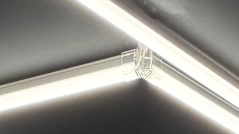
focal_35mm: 105
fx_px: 665
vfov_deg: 7.3
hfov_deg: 20.2
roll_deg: +1.1
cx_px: 181
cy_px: 575
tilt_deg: -3.2
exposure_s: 1/120
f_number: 2.2
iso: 200
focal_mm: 2.22
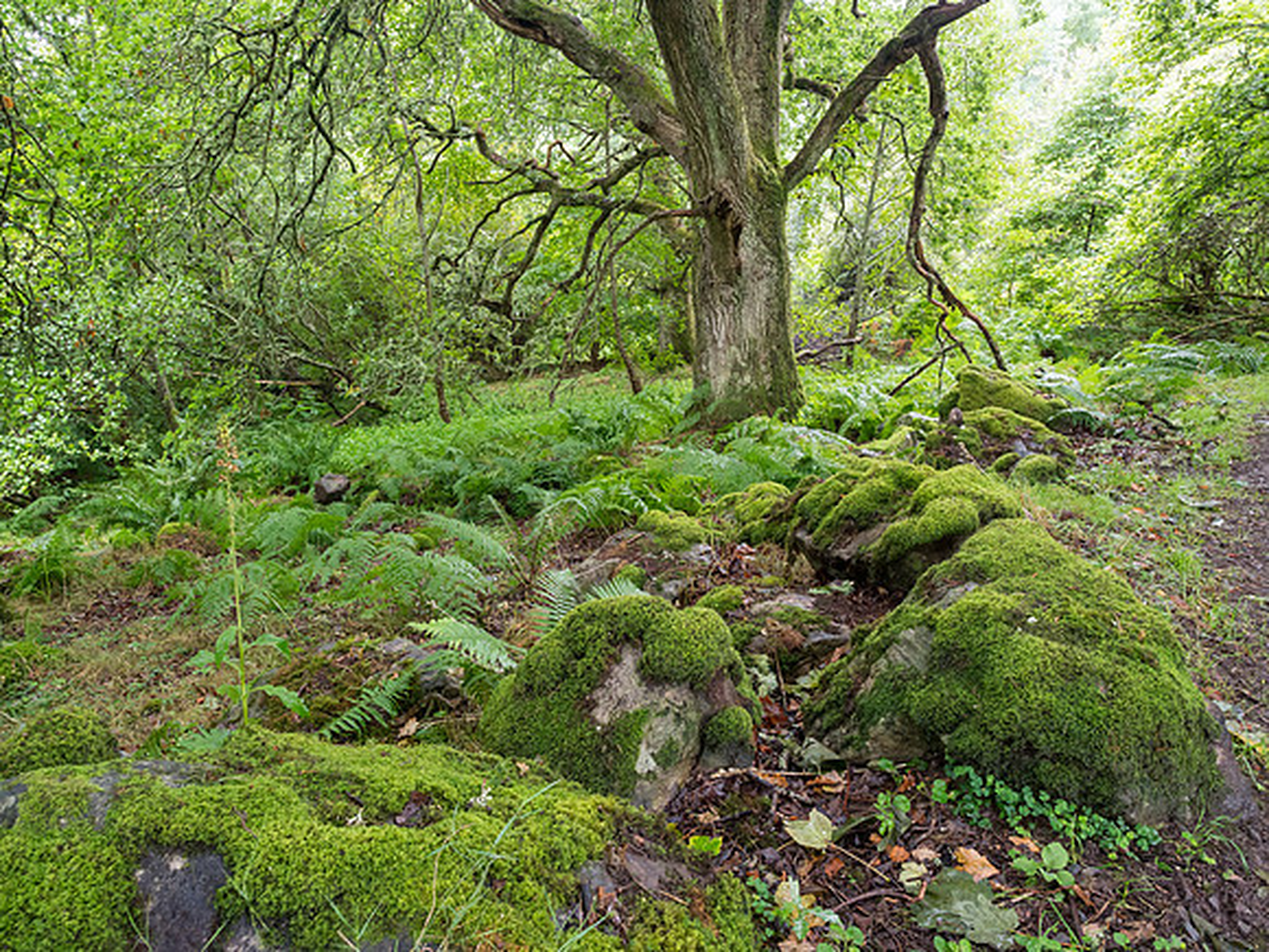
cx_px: 634
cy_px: 476
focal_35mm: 24
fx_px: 880
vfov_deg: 56.8
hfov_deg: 71.6
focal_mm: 12
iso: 800
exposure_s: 1/10
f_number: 7.1
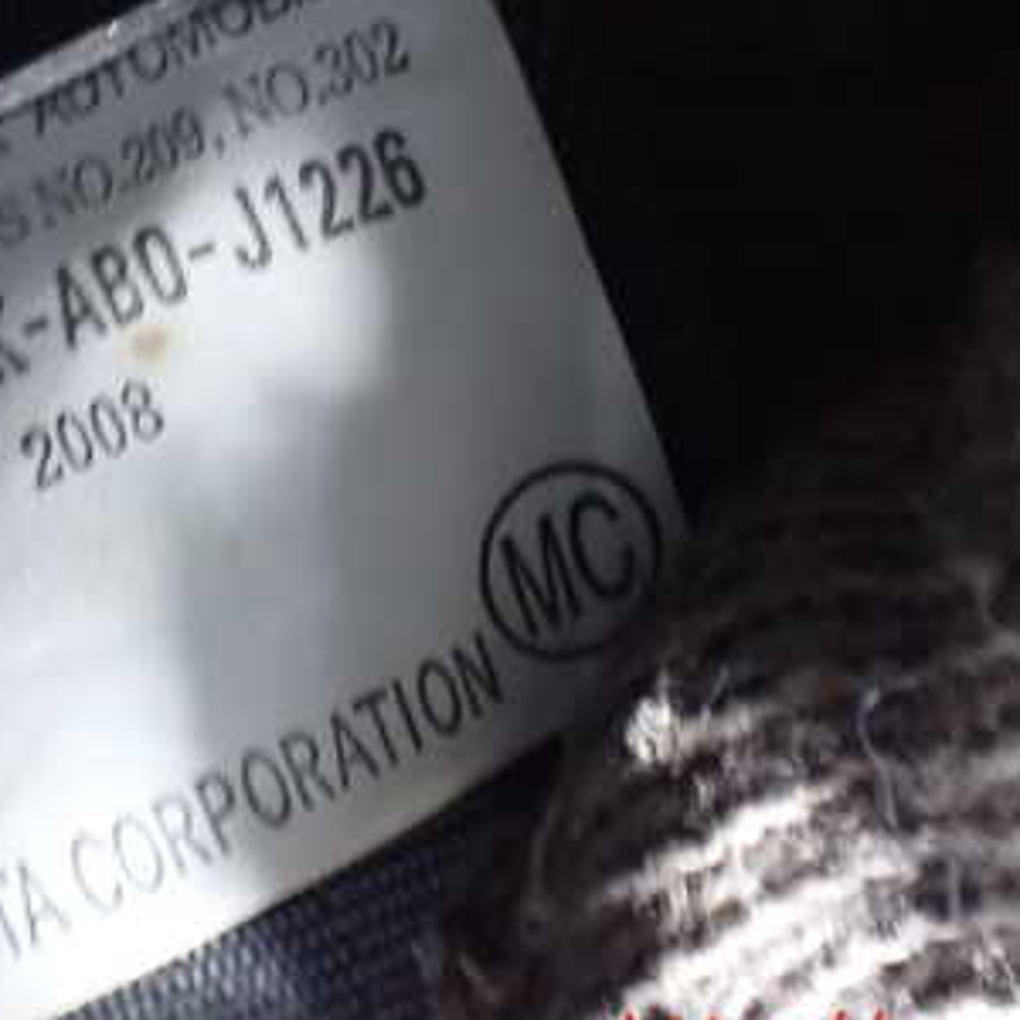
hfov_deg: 32.0
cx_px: 371
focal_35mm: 53
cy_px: 326
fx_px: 1767
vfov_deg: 31.9
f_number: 2.3
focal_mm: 5.4
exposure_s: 1/30
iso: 1250
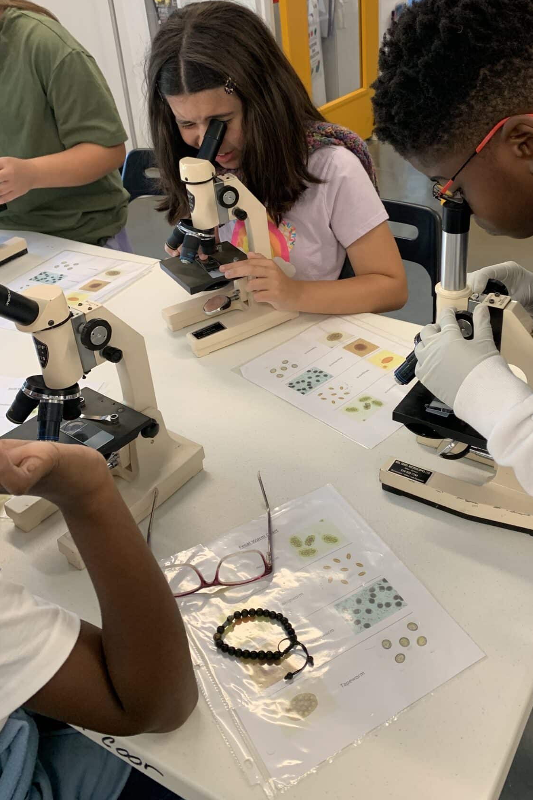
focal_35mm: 33
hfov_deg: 39.6
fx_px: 733
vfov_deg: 56.9
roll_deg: +3.1
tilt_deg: -29.3
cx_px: 350
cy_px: 327
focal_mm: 4.25
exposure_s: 1/74
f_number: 1.8
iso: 100
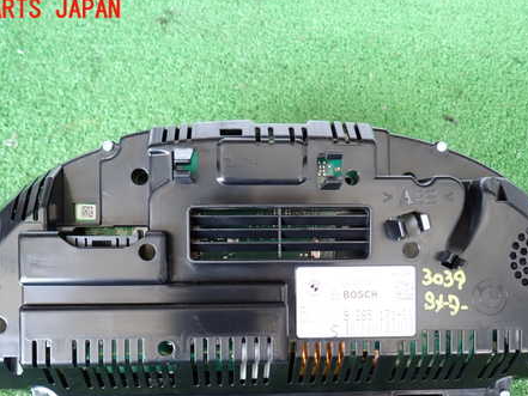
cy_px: 264
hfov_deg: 53.9
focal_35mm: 34
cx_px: 262
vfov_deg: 41.3
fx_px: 519
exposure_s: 1/60
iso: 160
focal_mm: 4.5
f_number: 2
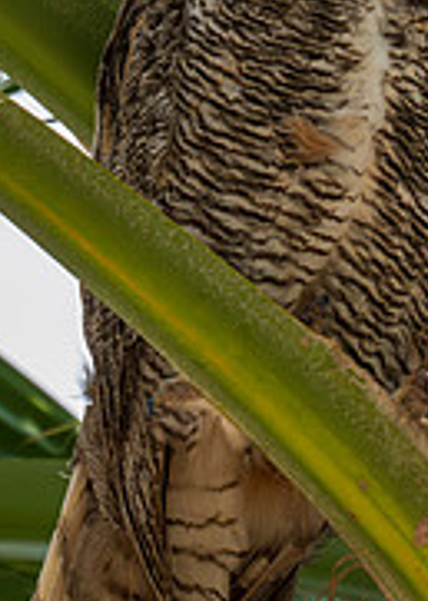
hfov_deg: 0.6
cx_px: 292
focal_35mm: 2473
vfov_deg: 0.8
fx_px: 42147
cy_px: 28
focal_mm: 600
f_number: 8
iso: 1000
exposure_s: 1/1600
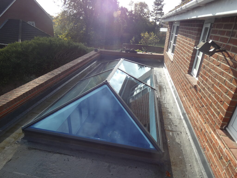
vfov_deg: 66.0
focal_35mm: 20
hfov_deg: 81.7
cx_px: 118
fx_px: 137
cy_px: 89
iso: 80
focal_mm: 3.6
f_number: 2.8
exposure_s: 1/800
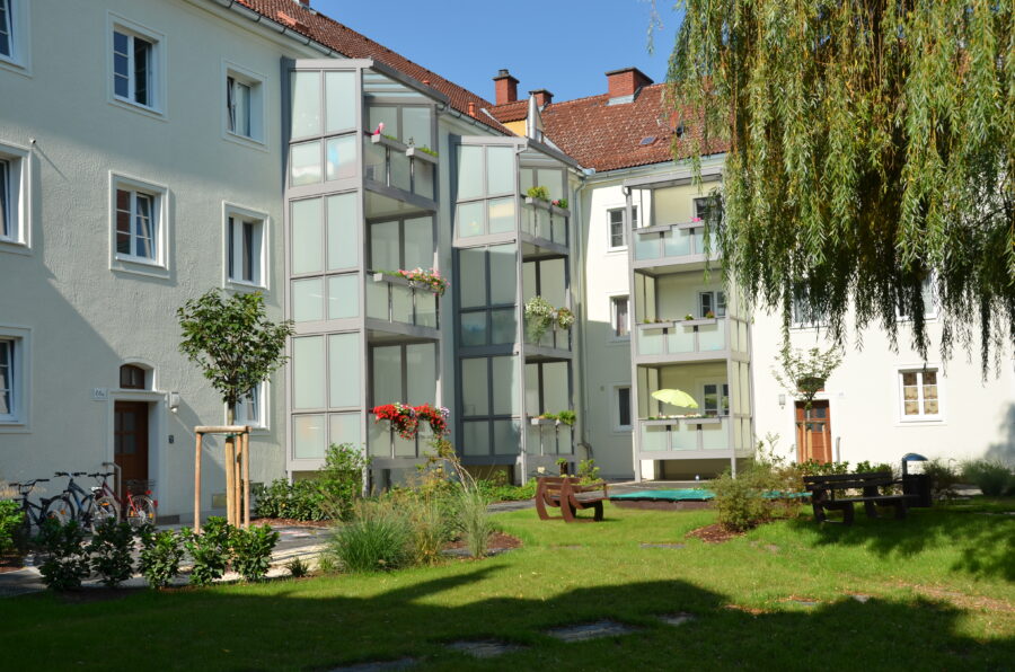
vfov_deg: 32.9
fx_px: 1139
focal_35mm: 40
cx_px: 508
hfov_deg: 48.0
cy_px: 336
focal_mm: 27
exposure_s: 1/250
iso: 100
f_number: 8
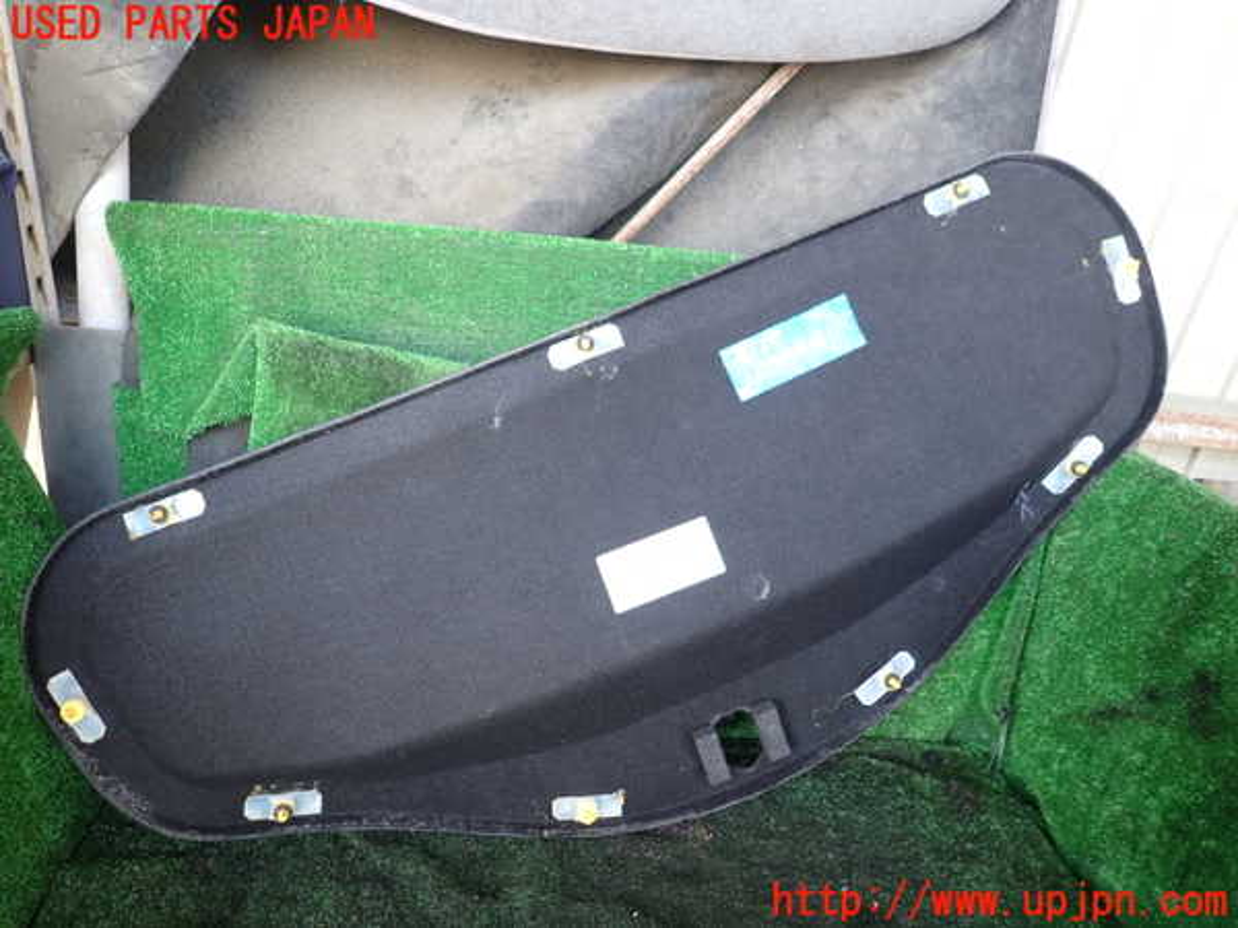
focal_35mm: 25
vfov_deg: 54.9
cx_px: 619
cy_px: 464
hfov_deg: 69.4
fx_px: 894
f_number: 2
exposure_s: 1/60
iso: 200
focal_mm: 4.5
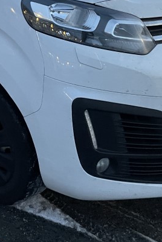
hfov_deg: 19.2
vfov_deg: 27.8
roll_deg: -2.7
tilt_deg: -10.4
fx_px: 465
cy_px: 12
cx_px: -4
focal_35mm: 69
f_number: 1.6
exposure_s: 1/33
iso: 400
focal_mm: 4.2
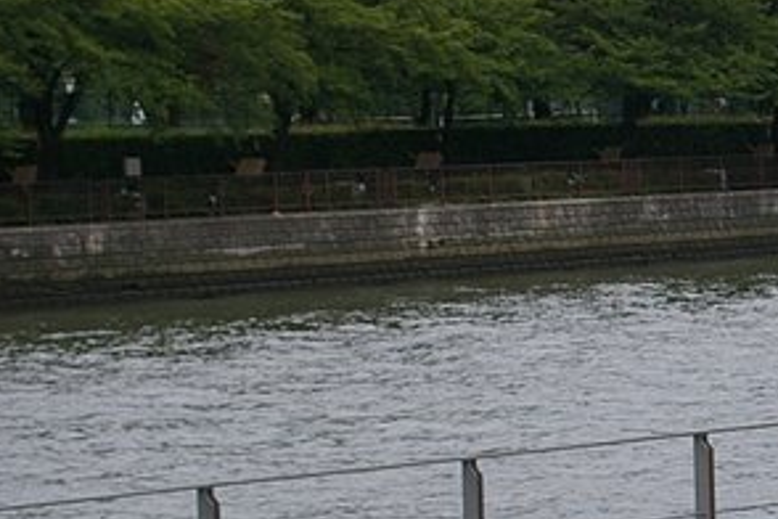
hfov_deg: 8.8
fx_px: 4857
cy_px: 632
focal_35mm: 225
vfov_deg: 6.1
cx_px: 1328
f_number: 8
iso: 200
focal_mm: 43
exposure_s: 1/125
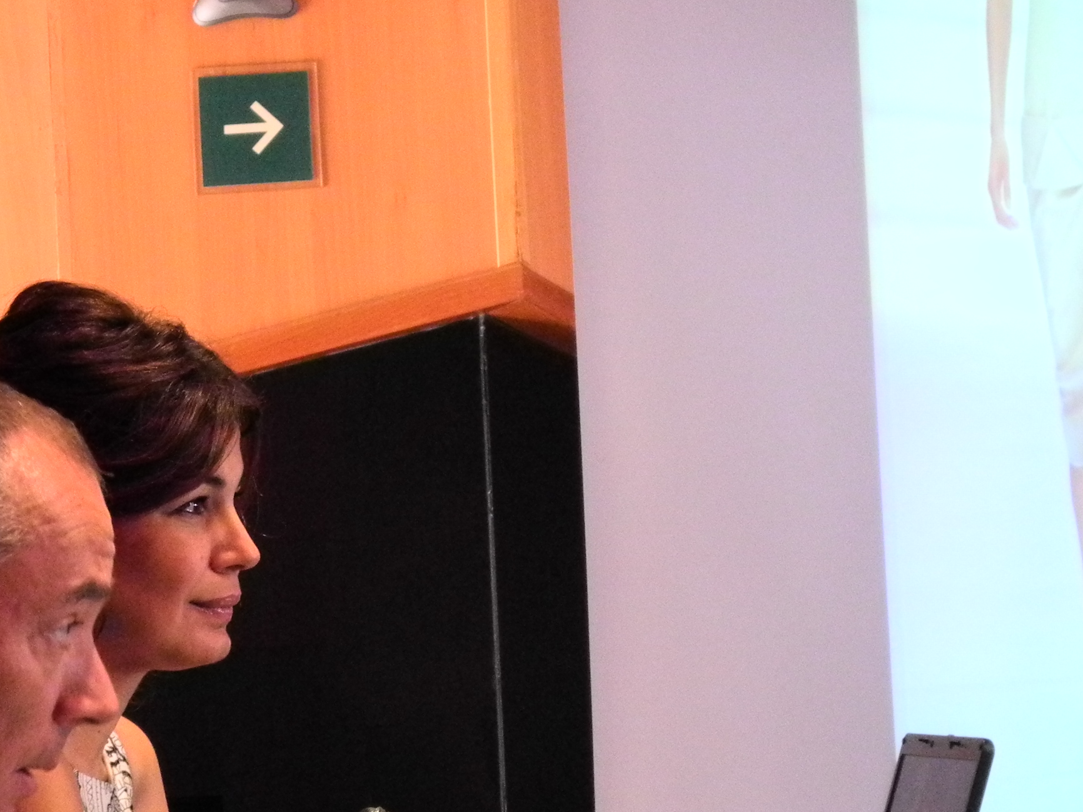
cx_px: 230
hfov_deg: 11.0
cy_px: 408
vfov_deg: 8.3
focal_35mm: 179
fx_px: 5600
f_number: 4.5
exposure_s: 1/30
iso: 800
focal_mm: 18.1
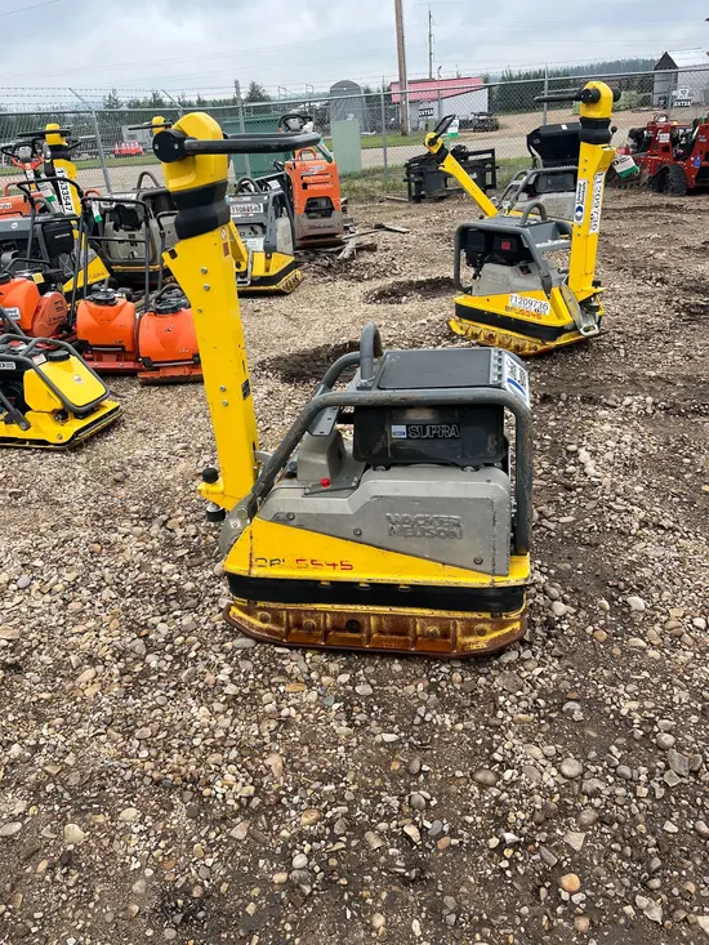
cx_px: 354
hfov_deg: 53.1
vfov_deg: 67.3
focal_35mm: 26
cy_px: 472
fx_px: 710
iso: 50
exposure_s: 1/400
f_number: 1.6
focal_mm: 5.1
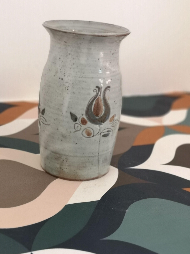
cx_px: 95
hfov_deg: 27.0
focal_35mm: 54
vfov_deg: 35.5
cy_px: 127
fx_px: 395
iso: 320
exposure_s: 1/33.3
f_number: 4
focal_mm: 5.58
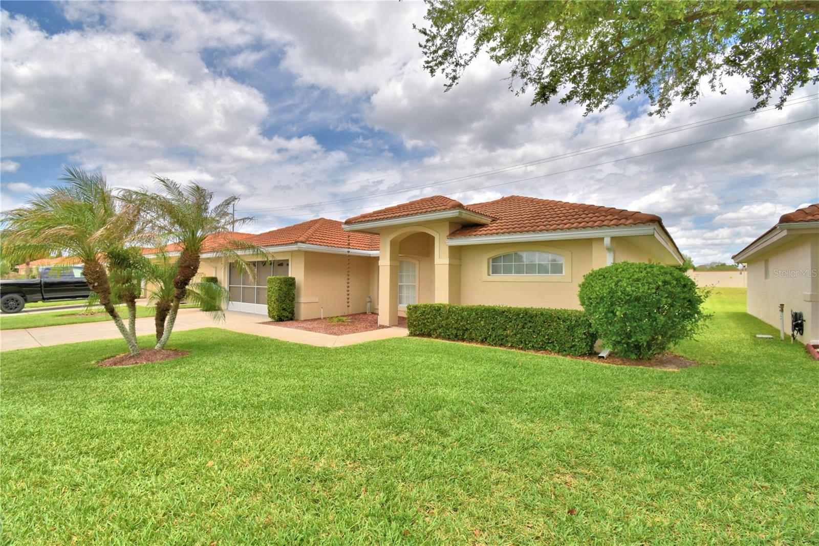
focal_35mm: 15
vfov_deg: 77.3
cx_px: 410
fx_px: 341
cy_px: 273
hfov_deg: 100.4
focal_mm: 10
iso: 100
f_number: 10
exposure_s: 1/250
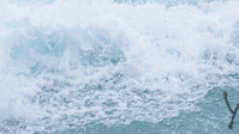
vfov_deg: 0.6
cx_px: 412
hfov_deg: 1.2
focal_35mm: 1876
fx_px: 11890
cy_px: 48
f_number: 5.6
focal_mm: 500
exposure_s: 1/2000
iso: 160
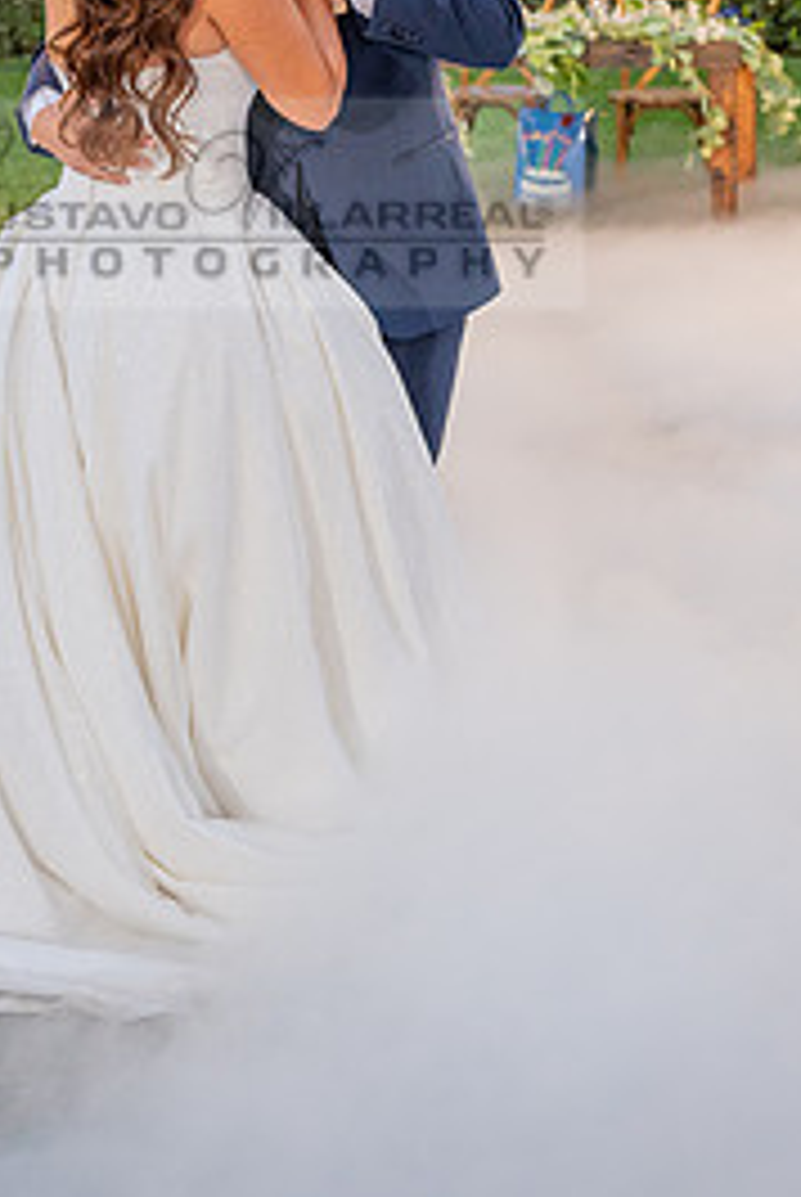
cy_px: 202
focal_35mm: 76
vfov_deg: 26.0
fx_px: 2530
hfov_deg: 17.9
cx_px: 202
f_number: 4
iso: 1600
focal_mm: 45
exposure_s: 1/200
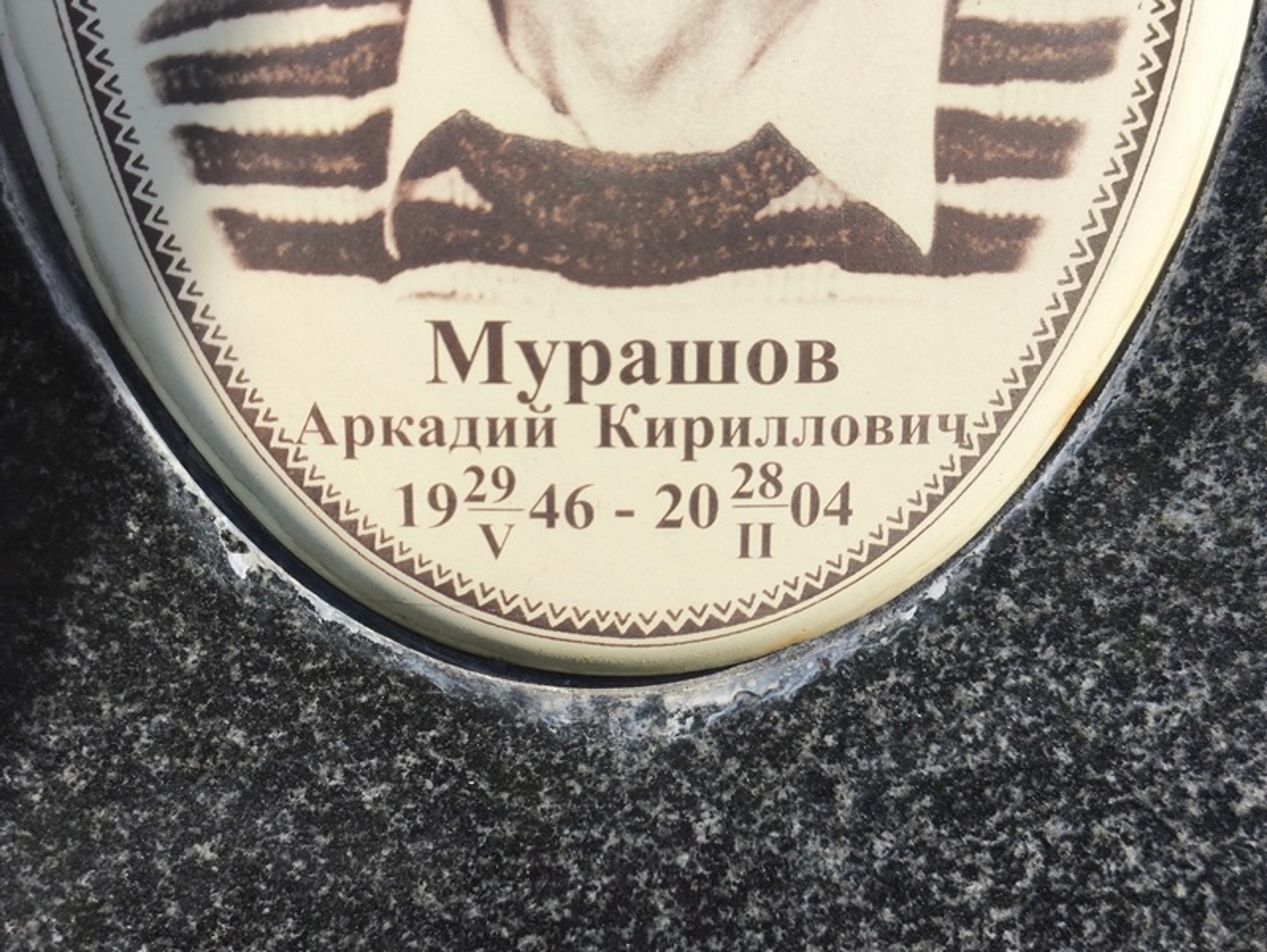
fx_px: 1831
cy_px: 476
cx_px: 634
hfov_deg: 38.2
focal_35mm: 50
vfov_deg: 29.1
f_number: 1.7
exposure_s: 1/791
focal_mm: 4.71
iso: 50
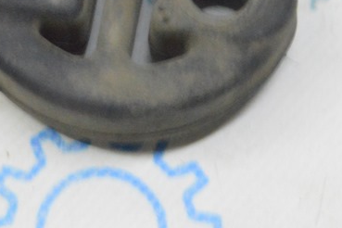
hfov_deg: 9.9
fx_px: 1976
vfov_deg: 6.6
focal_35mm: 208
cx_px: 181
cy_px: -4
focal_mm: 50
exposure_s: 1/15
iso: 6400
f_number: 20
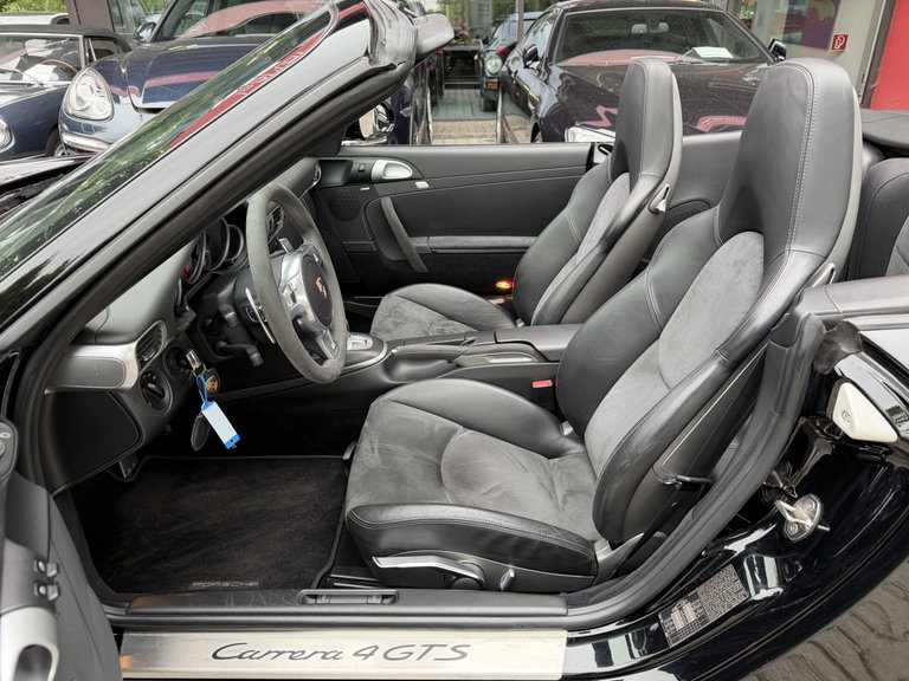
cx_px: 454
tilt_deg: -25.7
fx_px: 630
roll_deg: +1.1
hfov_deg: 71.6
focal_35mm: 24
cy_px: 340
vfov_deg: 56.8
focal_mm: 6.76
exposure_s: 1/121
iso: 200
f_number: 1.78
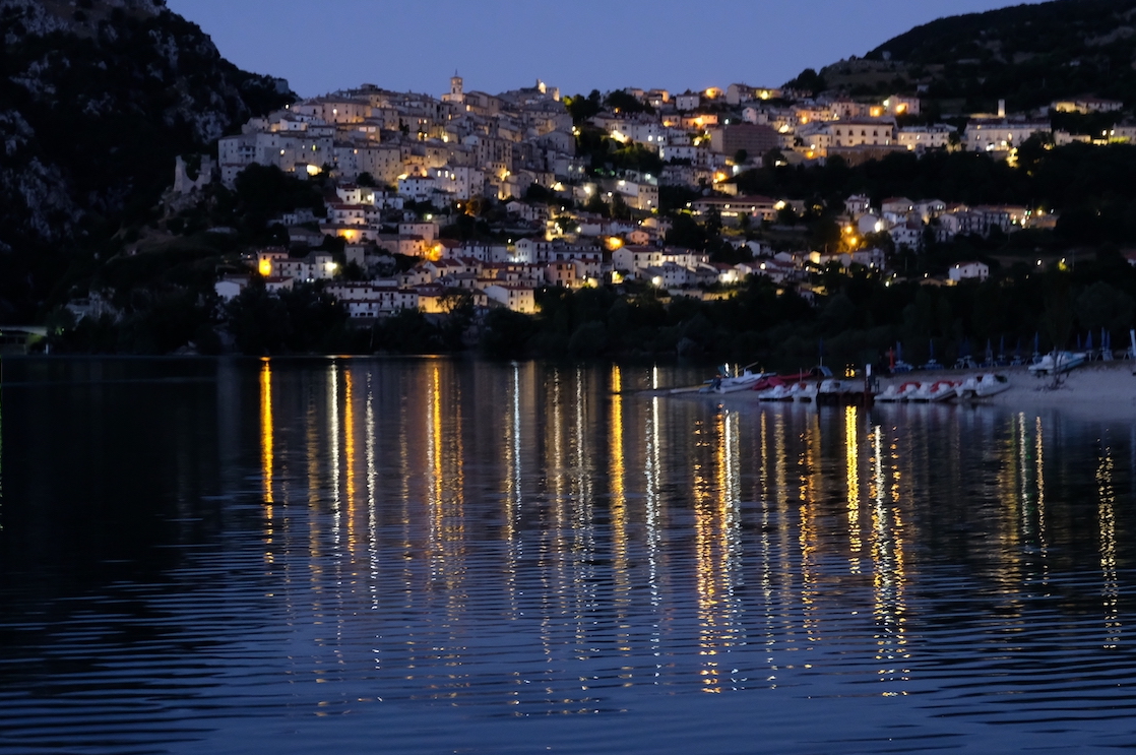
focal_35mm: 79
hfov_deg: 25.7
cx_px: 612
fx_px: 2490
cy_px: 394
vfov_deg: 17.2
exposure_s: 1/3.5
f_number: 4.5
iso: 3200
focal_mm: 46.3
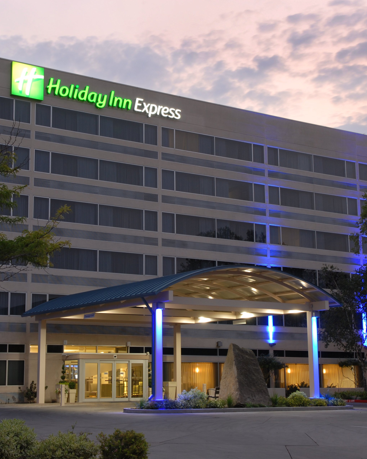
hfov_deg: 23.8
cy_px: 229
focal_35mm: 64
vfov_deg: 29.6
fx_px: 869
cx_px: 162
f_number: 8
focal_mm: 30
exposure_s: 4
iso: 100
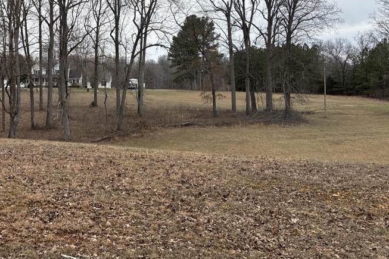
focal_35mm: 53
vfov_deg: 25.2
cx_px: 72
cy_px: 68
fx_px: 573
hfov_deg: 36.1
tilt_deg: +2.8
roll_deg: +3.6
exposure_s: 1/997
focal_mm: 5.96
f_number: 1.6
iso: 50
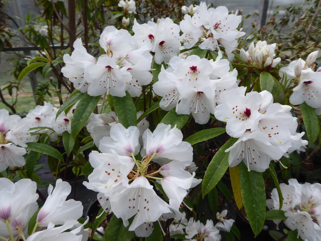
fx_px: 232
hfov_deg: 69.4
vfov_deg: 54.9
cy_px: 120
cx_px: 160
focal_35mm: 25
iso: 80
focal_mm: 4.3
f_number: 3.3
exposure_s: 1/125
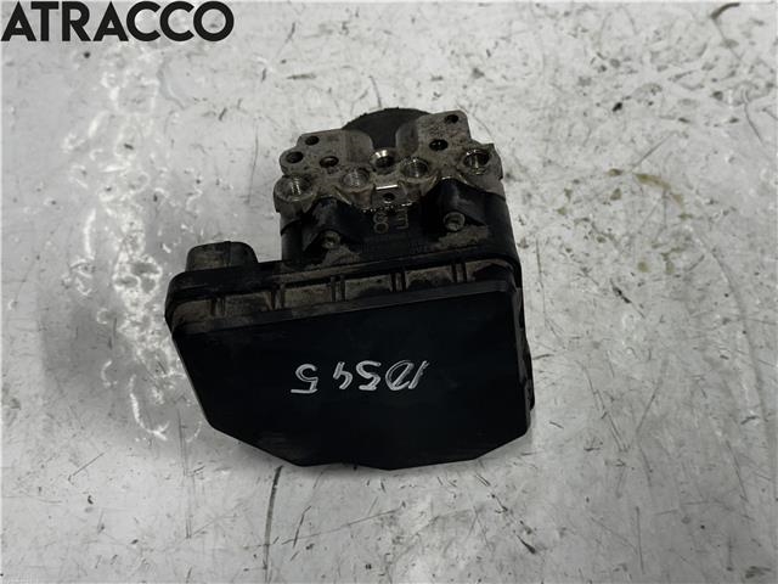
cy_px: 292
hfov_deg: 39.7
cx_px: 389
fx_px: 1079
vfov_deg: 30.3
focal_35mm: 48
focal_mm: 6.86
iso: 80
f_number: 1.78
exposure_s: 1/50
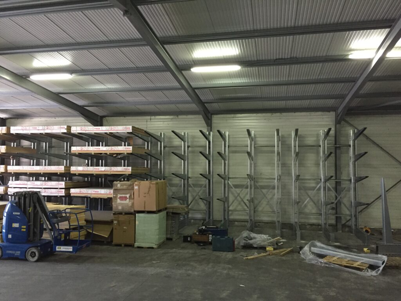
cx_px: 200
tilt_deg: +2.6
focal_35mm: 29
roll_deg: -0.3
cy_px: 150
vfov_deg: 48.2
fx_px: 336
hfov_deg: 61.7
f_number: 2.2
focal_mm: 4.15
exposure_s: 1/33
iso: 320
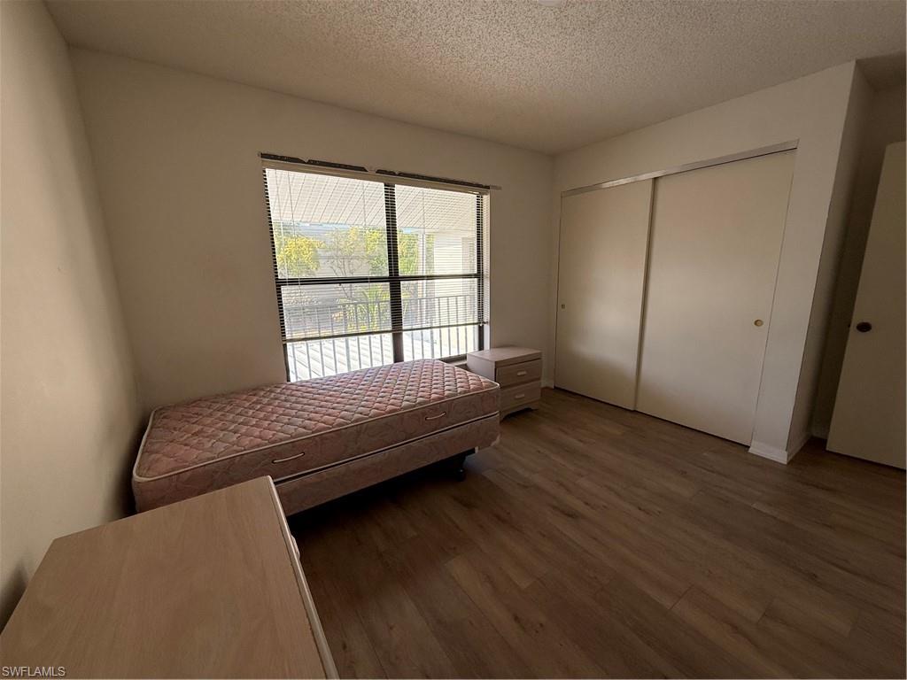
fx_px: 367
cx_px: 454
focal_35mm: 14
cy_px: 340
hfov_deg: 102.1
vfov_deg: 85.7
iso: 64
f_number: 2.2
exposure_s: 1/265
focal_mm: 2.22
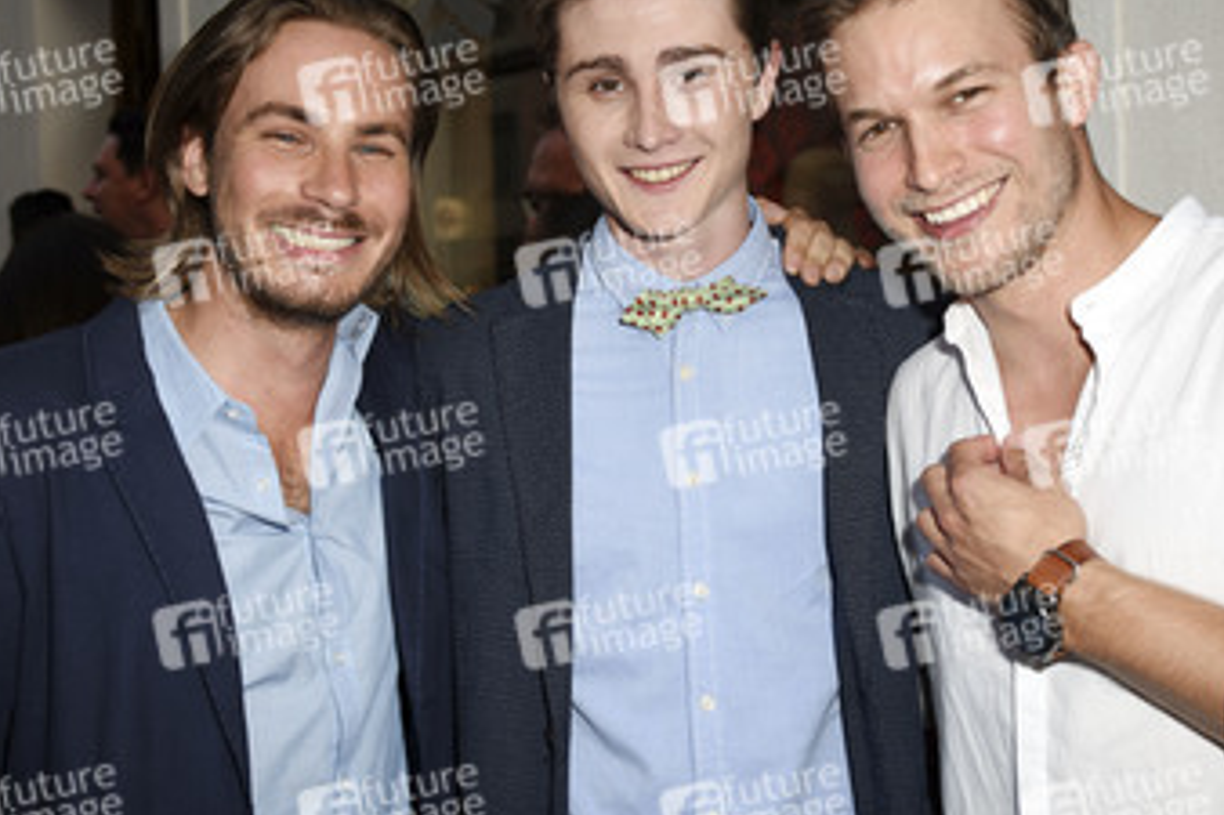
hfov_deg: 38.2
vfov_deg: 25.9
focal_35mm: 52
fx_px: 1767
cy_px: 355
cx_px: 657
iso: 100
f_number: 3.8
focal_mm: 26
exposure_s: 1/160
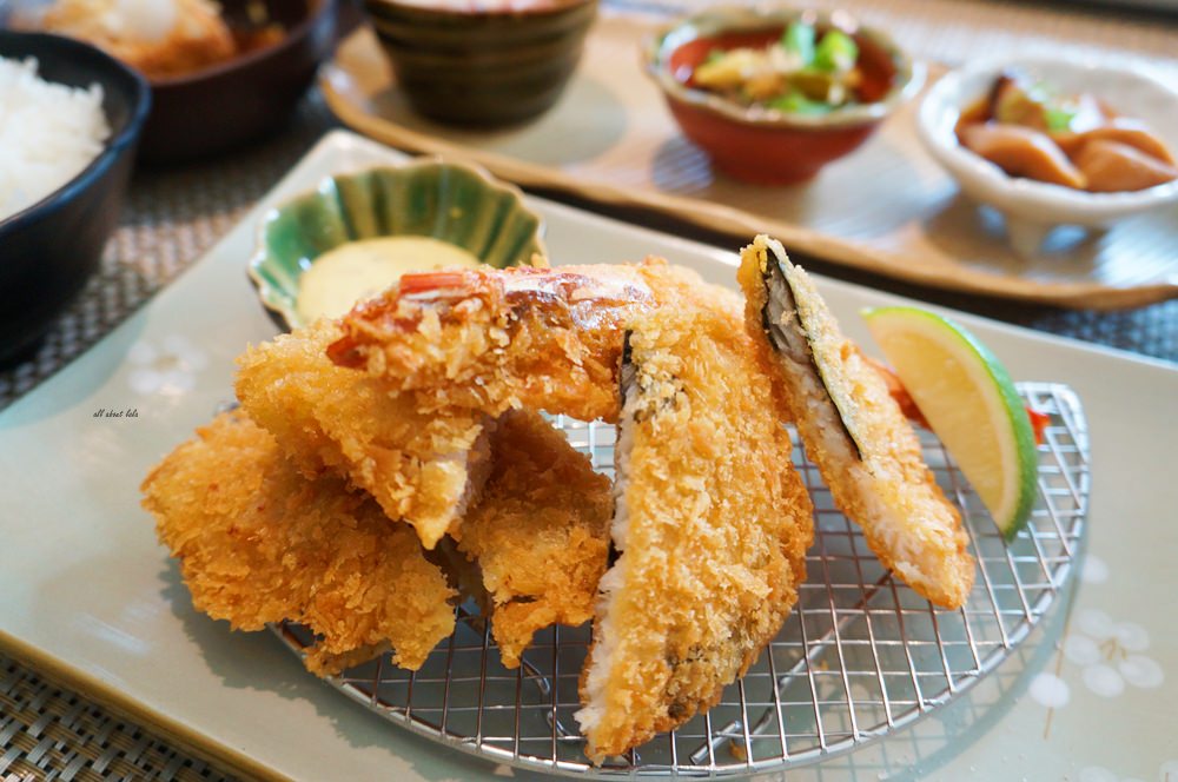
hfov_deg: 59.6
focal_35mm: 32
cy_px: 391
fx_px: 1029
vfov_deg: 41.6
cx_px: 589
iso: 800
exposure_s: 1/60
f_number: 4
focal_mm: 21
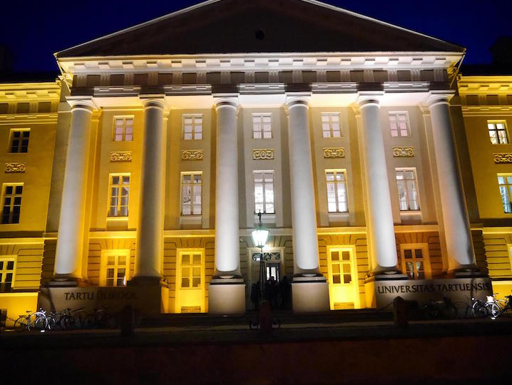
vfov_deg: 48.3
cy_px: 192
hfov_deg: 61.6
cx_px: 259
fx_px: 429
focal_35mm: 29
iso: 3200
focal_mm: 14
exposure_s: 1/50
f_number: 3.5
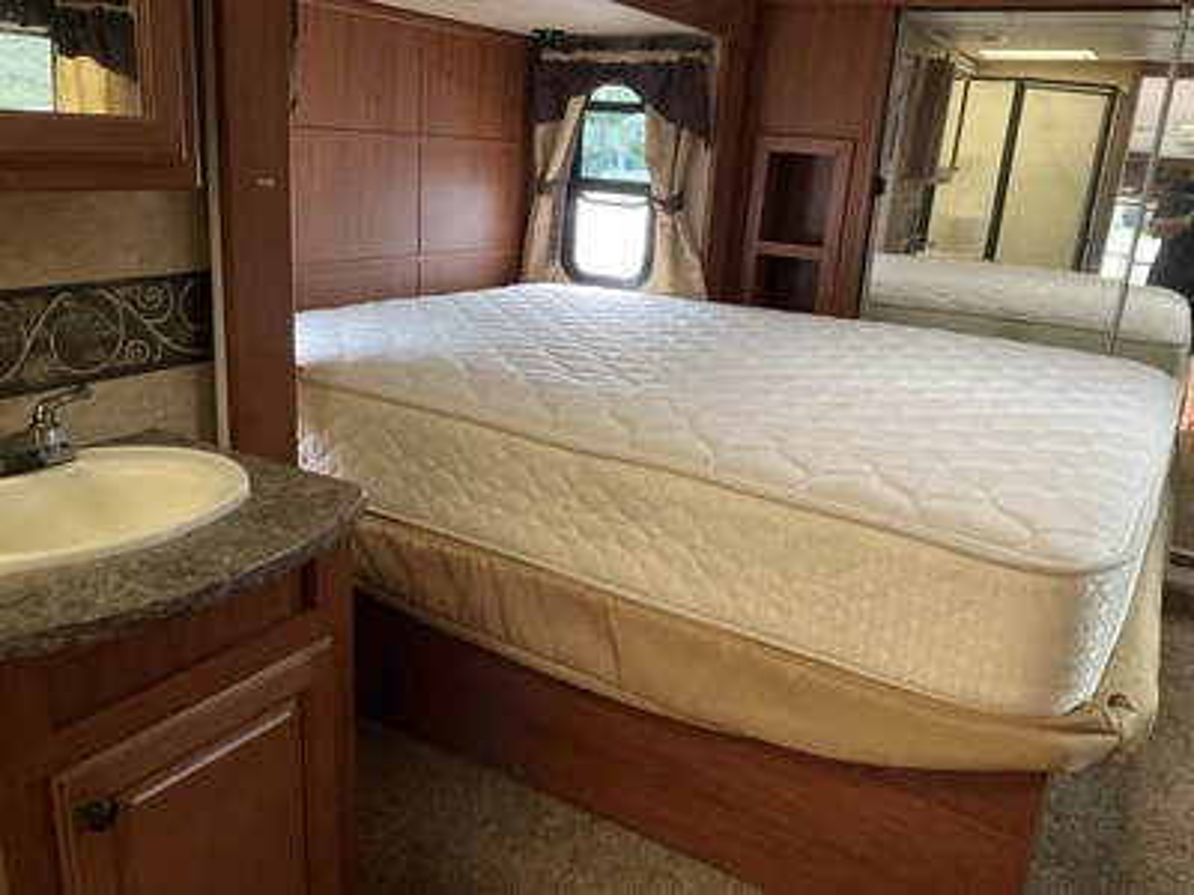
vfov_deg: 48.2
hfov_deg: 61.7
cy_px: 448
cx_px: 597
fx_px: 1000
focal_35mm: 29
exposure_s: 1/60
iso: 250
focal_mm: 3
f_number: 1.8
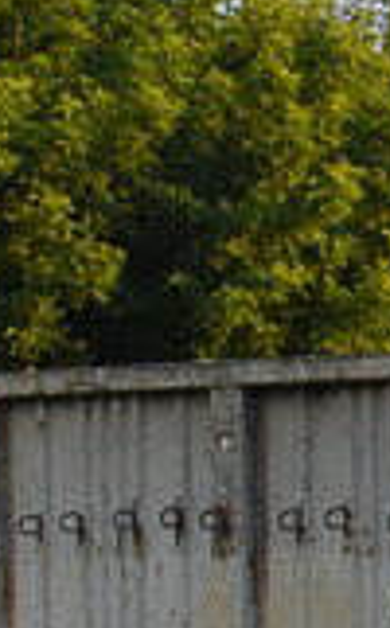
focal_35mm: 274
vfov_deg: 7.7
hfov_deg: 4.3
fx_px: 4681
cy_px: 390
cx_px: 1724
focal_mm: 24
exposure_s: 1/400
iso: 800
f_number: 6.3
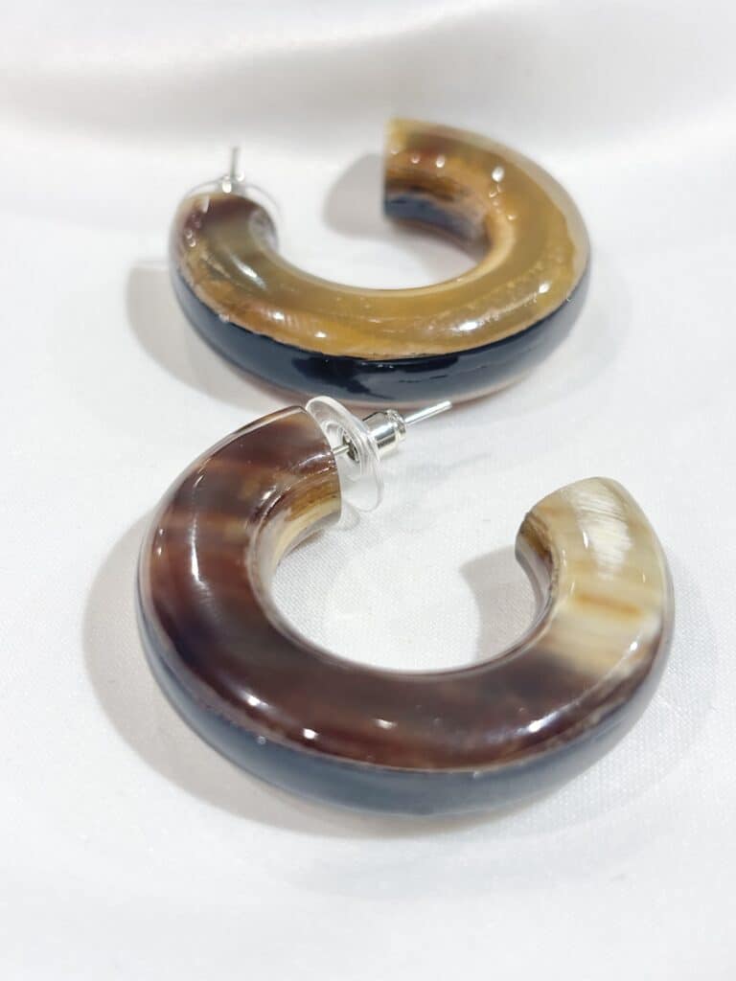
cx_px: 368
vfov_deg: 36.8
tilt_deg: -37.0
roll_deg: +6.9
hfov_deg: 28.0
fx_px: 1474
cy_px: 490
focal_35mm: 52
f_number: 1.6
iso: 25
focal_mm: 5.96
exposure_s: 1/114
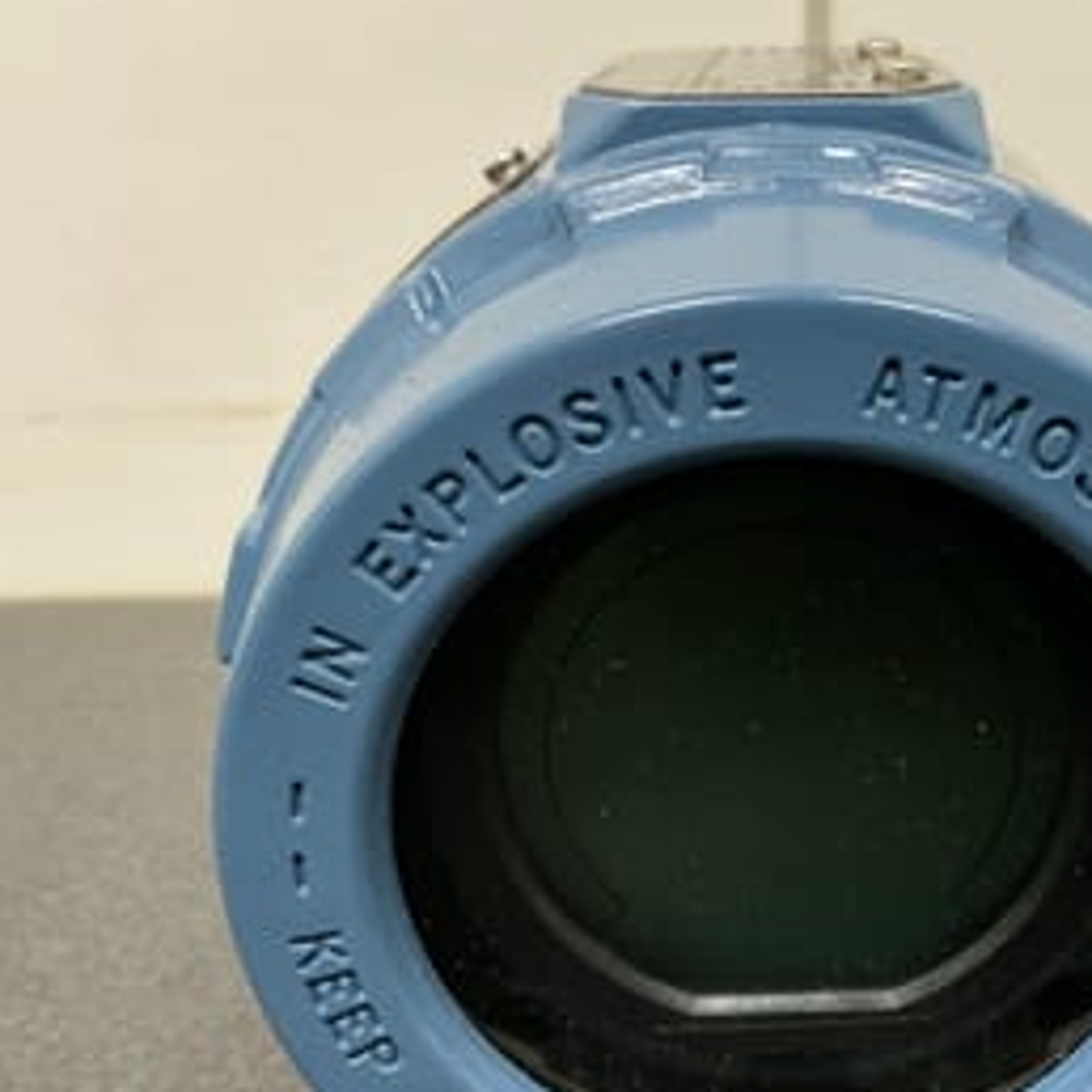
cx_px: 847
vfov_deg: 35.1
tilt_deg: -21.7
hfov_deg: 34.5
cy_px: 696
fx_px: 1713
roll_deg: +0.0
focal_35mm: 48
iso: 100
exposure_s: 1/50
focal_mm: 3
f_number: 1.8
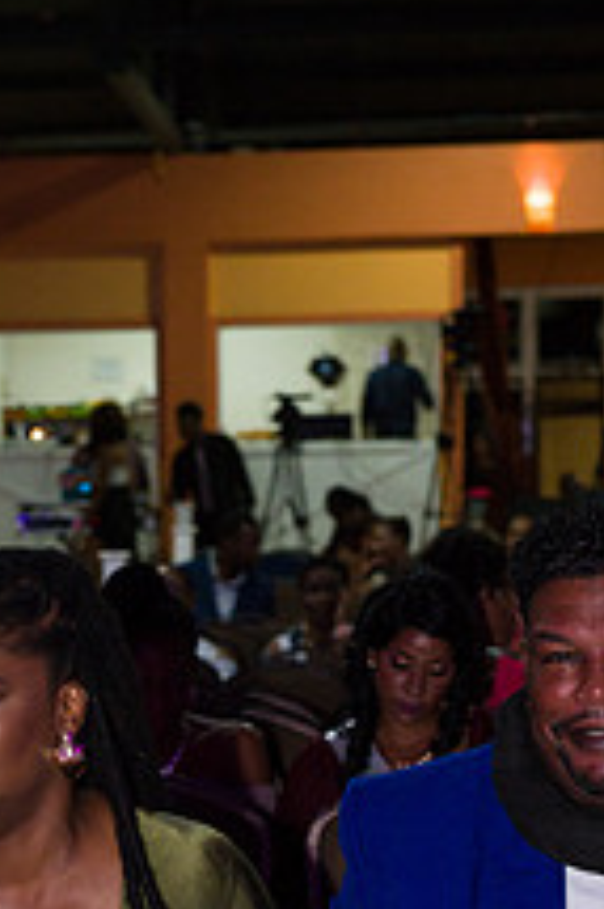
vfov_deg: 15.5
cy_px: 917
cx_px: 59
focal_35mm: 130
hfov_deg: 10.5
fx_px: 3277
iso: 4000
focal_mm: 62
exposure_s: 1/160
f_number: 5
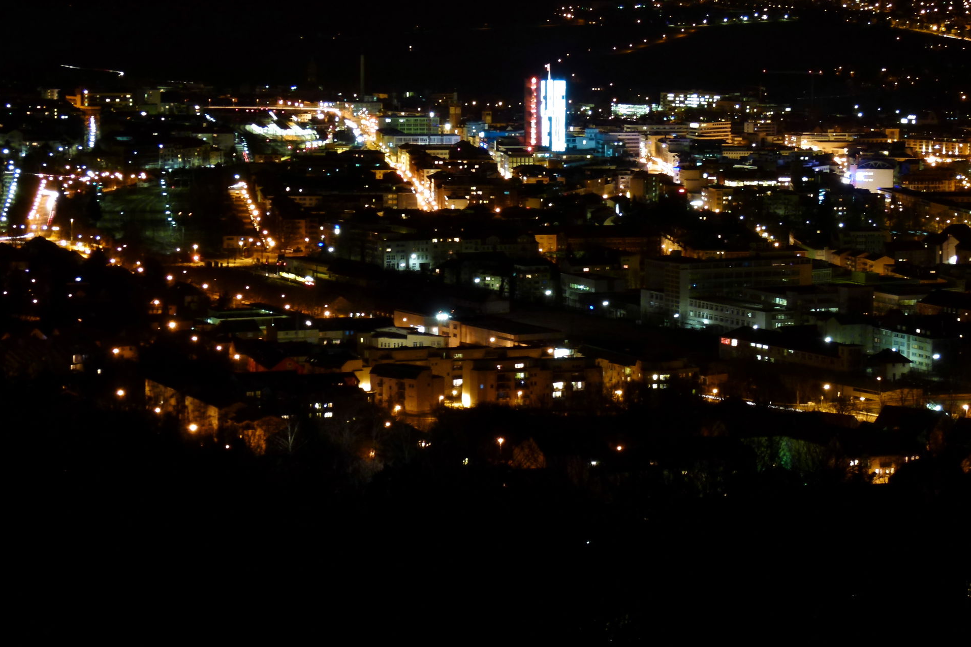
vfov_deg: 11.8
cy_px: 295
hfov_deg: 17.6
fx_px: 3129
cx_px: 486
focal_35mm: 116
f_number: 3.5
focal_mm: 20
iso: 100
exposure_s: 8
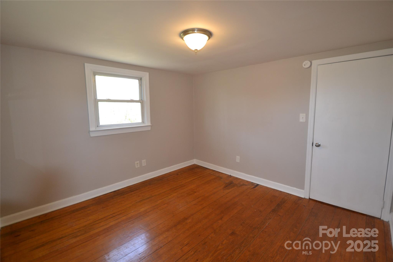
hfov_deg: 100.4
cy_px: 131
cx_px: 196
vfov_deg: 77.3
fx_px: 164
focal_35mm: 15
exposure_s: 1/60
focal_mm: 10
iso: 500
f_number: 3.5
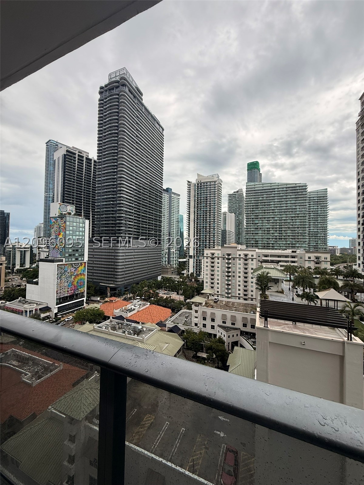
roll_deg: -0.5
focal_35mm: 14
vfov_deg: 102.1
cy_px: 242
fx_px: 196
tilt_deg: +1.8
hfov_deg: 85.7
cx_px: 182
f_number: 2.2
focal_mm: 2.22
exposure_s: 1/1497
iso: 50
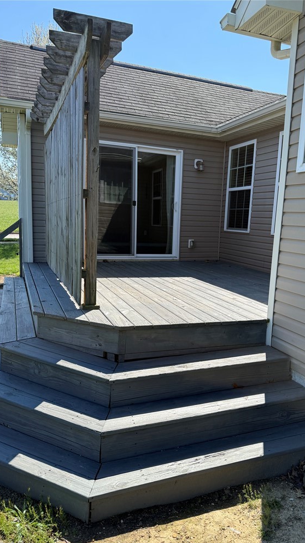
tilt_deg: -7.7
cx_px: 178
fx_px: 388
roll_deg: -2.4
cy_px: 280
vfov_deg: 69.8
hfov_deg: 42.7
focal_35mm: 27
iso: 100
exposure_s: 1/2370
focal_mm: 6.76
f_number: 1.78
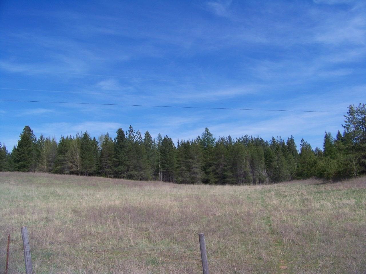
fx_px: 381
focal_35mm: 36
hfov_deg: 51.4
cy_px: 137
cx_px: 183
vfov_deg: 39.7
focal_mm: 5.85
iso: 64
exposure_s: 1/640
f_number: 4
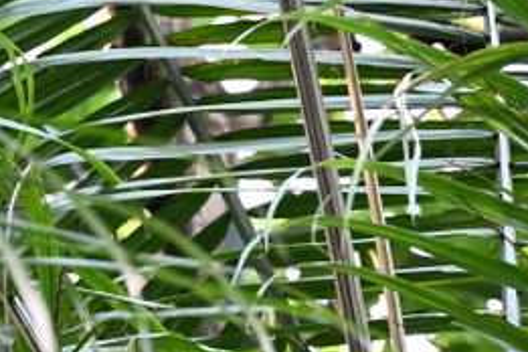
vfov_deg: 2.7
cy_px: 324
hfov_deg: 4.0
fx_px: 7538
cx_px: 516
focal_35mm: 514
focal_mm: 70
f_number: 2.8
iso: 1250
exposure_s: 1/640
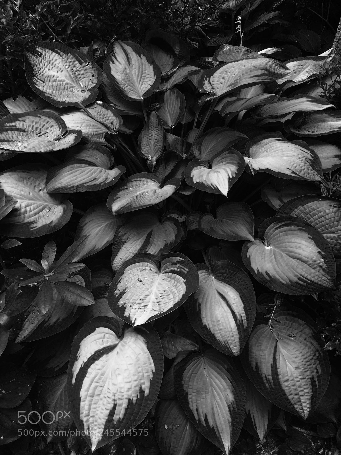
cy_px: 228
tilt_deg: -44.7
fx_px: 381
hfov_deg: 48.2
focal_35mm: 29
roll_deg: -0.4
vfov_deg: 61.7
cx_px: 170
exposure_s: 1/120
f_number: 2.2
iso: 40
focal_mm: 4.15
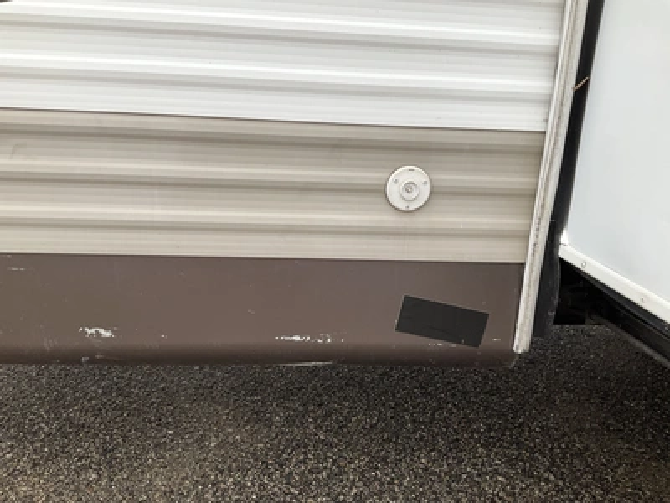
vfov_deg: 48.2
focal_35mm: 29
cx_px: 335
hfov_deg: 61.7
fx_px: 561
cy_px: 252
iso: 25
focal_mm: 3
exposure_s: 1/300
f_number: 1.8
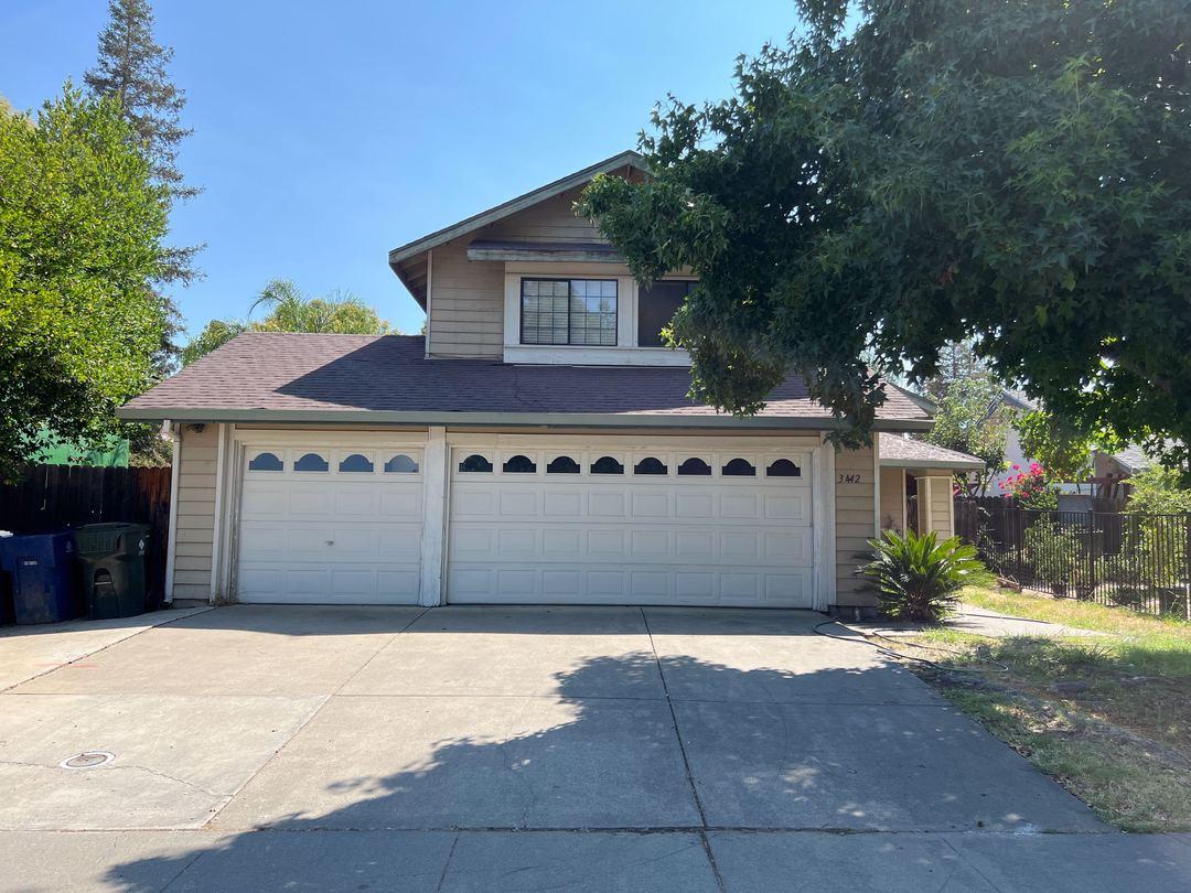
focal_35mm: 26
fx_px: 895
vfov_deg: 53.1
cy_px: 446
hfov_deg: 67.3
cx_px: 596
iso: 50
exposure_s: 1/2513
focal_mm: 5.7
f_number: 1.5
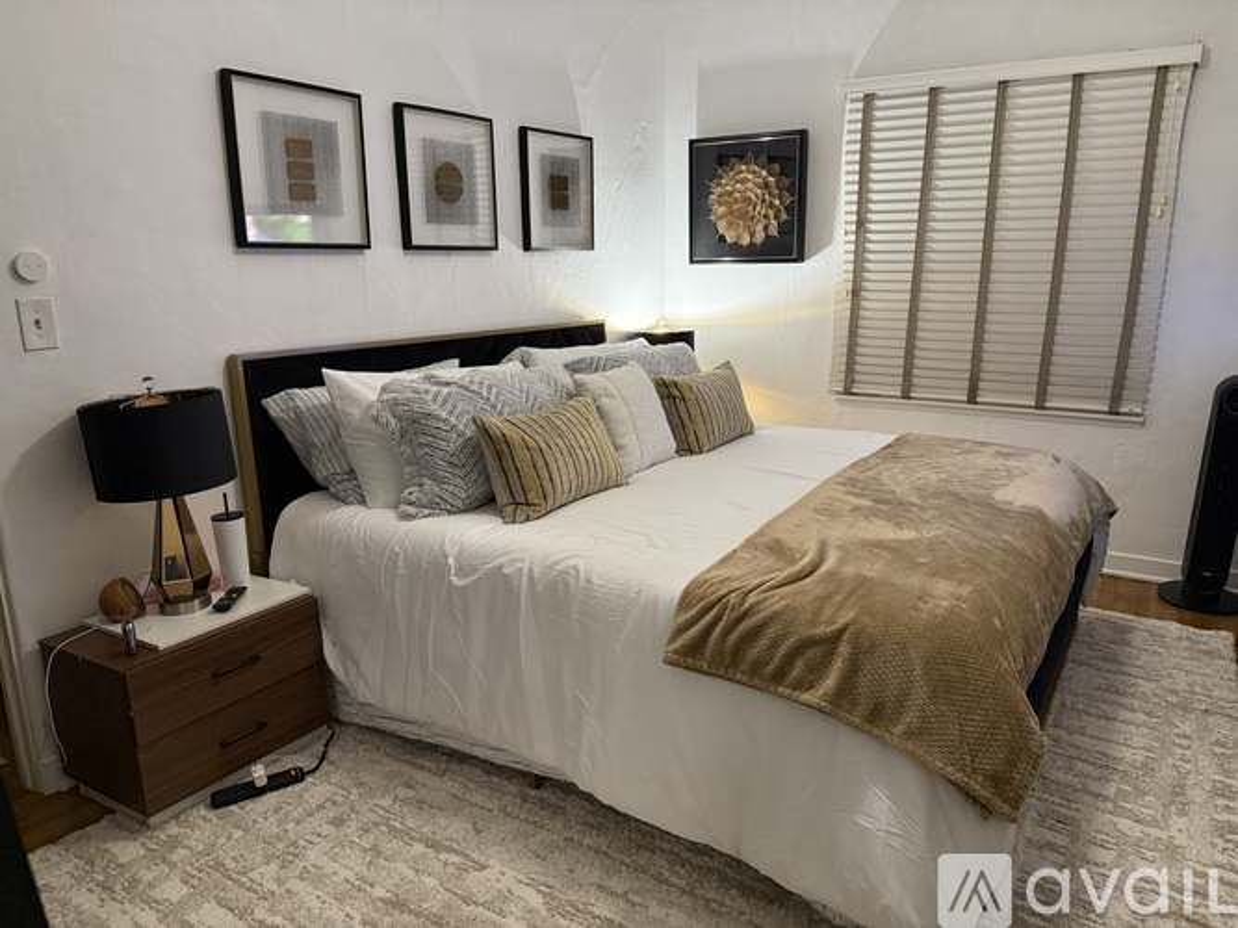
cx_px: 619
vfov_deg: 56.8
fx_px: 858
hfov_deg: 71.6
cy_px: 464
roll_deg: +0.6
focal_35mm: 24
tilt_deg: -13.1
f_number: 1.78
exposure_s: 1/60
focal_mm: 6.76
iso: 320
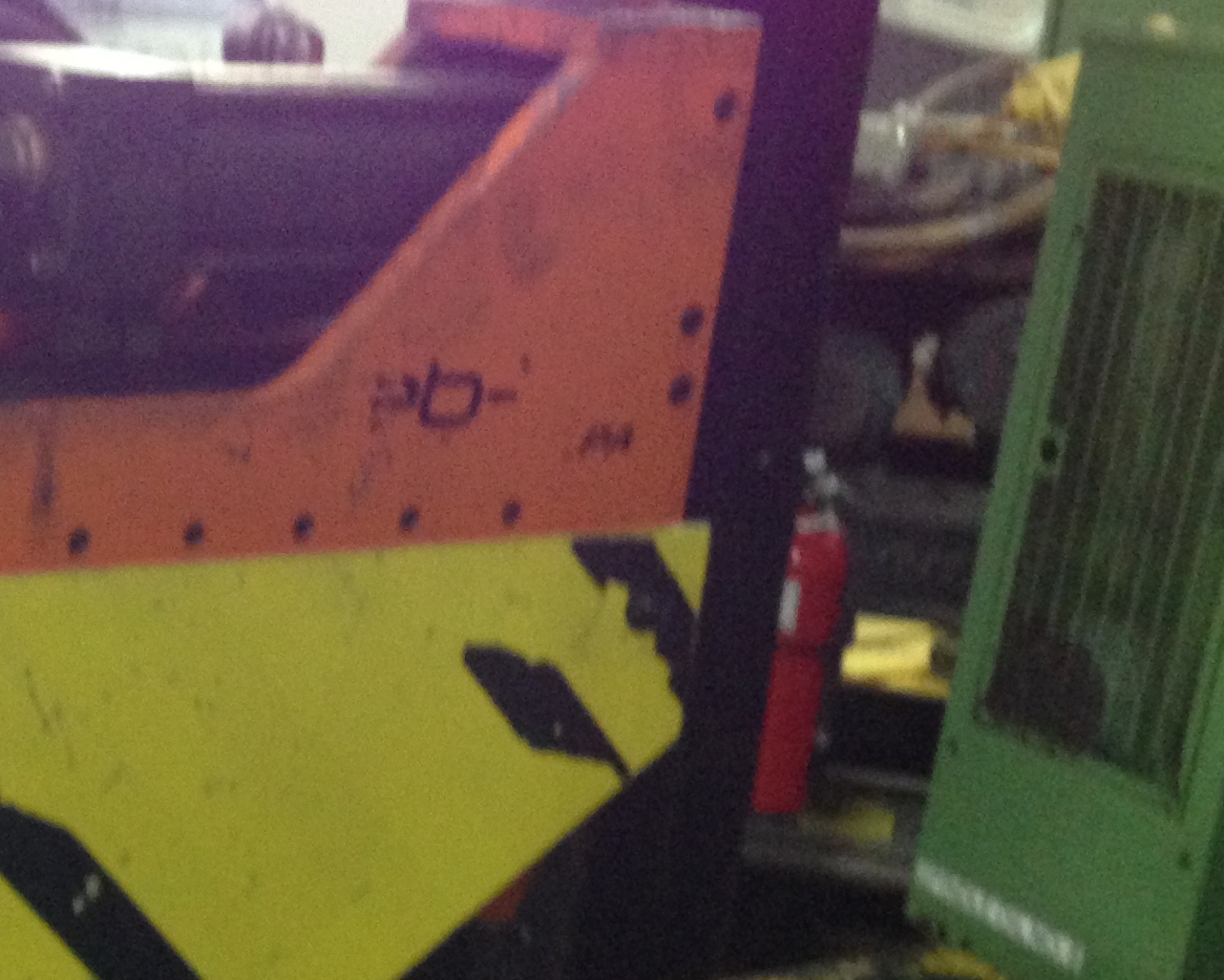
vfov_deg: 18.6
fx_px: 2971
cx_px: -110
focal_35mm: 82
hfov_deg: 22.1
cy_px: 778
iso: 320
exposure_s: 1/20
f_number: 2.4
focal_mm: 4.12
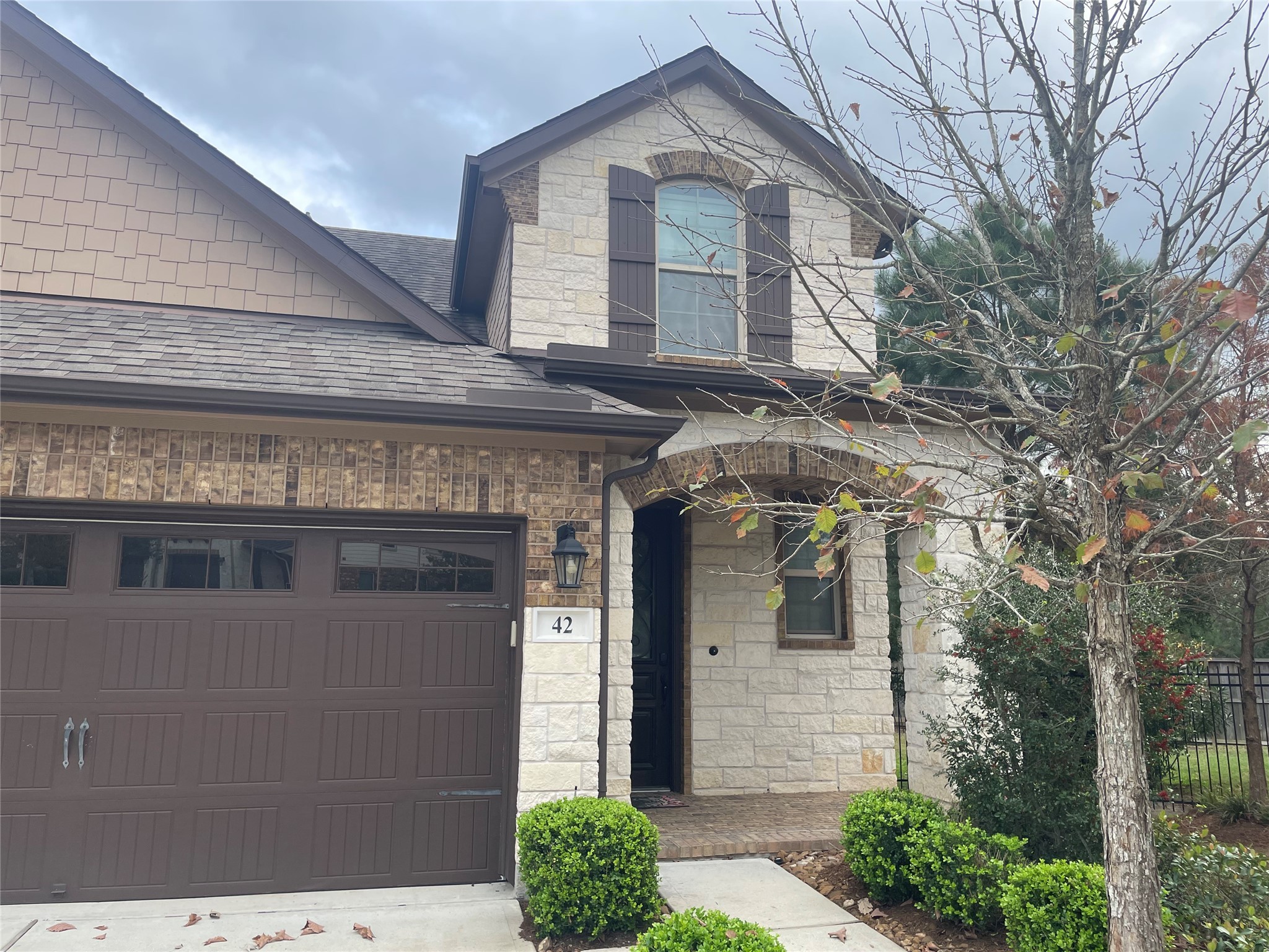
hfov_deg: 67.3
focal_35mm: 26
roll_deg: -0.9
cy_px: 476
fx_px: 953
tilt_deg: +10.7
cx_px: 634
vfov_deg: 53.1
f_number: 1.6
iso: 32
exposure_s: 1/678
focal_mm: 4.2
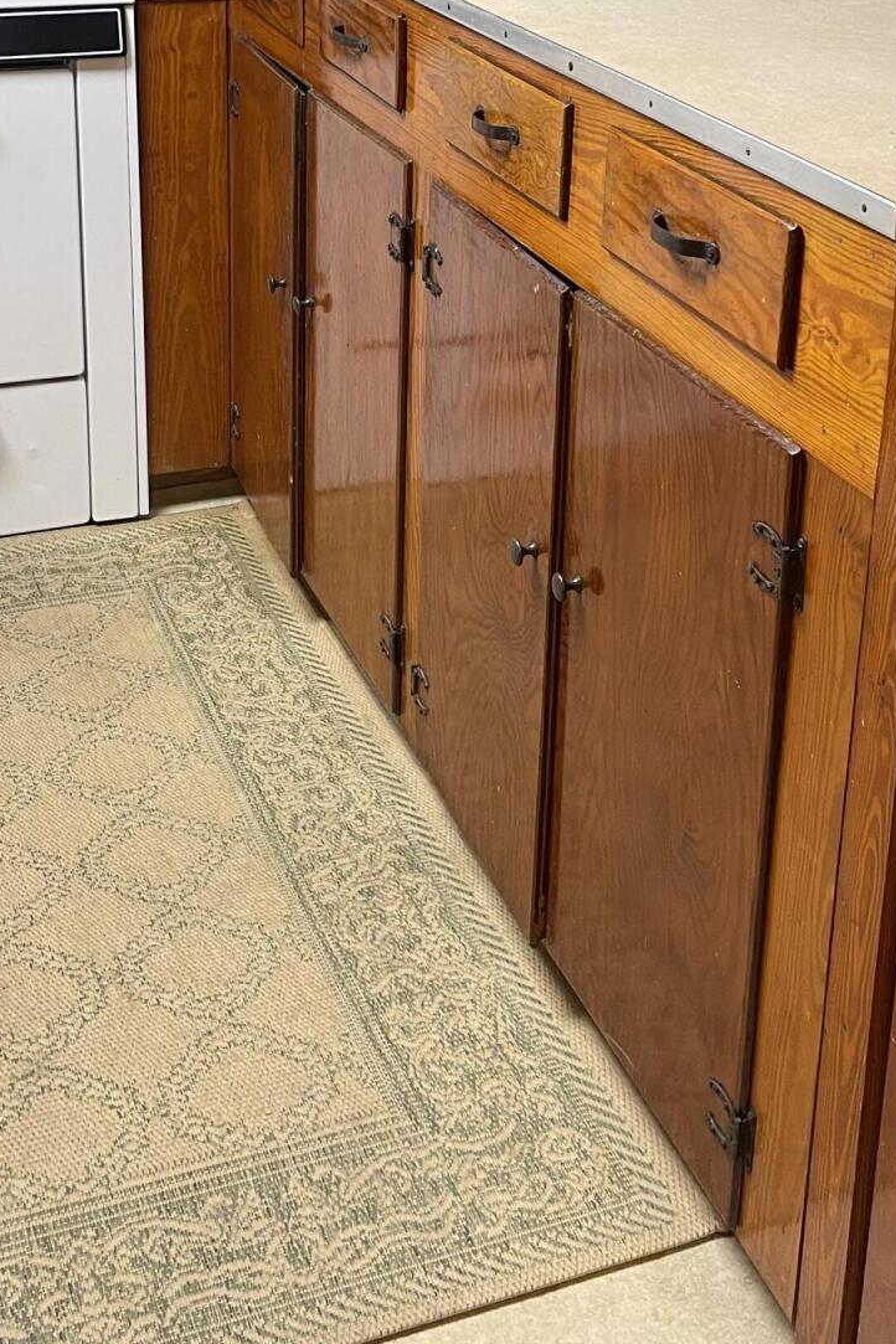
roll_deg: -0.4
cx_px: 382
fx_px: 1792
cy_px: 302
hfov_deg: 28.0
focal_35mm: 48
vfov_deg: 39.7
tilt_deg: -20.1
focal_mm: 5.1
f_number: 1.6
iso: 125
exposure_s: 1/60
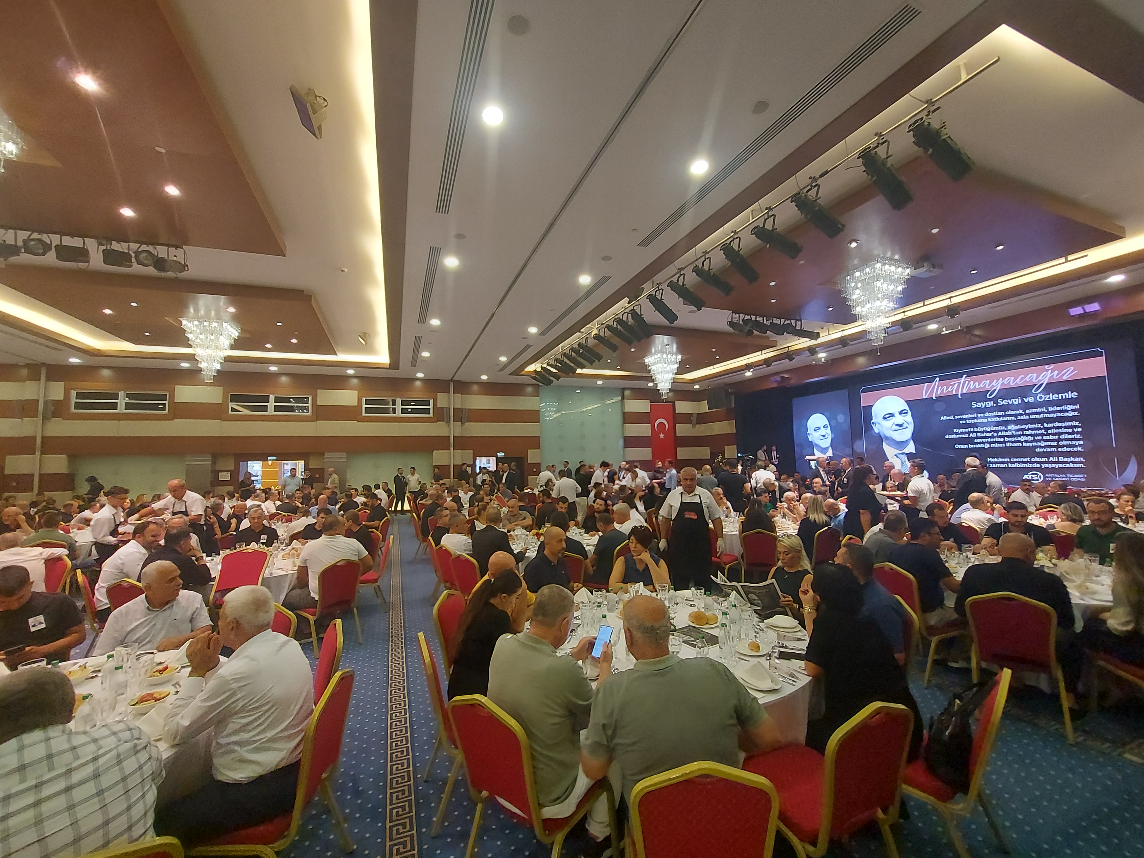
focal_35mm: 13
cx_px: 572
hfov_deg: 106.2
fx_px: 430
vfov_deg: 89.9
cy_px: 429
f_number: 2.2
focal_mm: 1.74
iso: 320
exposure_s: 1/30
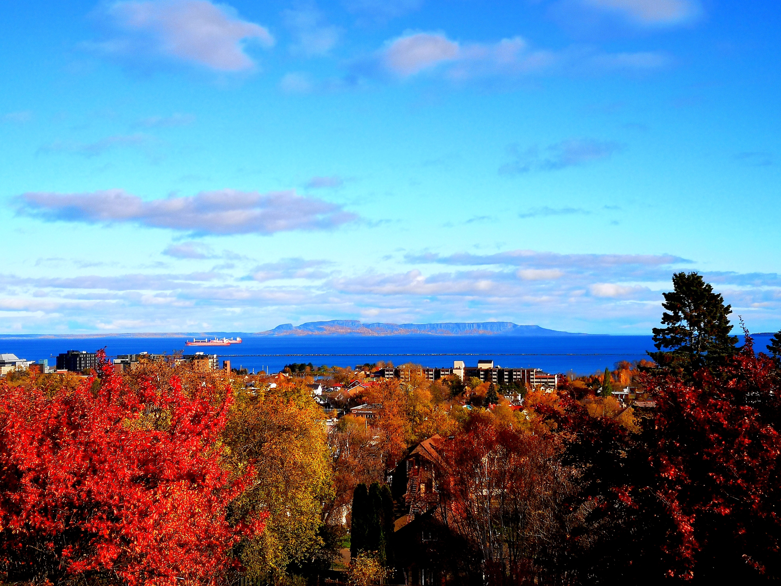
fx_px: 1128
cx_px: 390
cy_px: 293
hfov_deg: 38.2
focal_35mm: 50
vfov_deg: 29.1
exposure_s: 1/3185
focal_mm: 3.95
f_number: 1.8
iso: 50
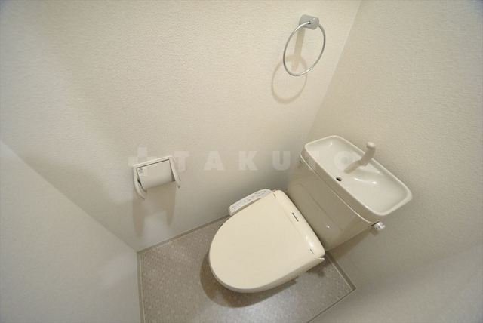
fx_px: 161
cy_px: 162
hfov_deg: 112.6
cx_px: 242
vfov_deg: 90.1
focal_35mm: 12
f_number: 4.5
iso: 1400
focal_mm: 8
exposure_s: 1/30
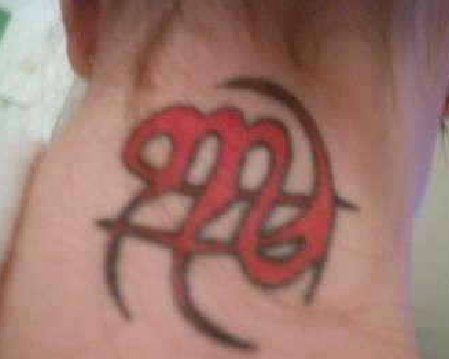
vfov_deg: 34.9
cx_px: 250
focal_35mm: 43
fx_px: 572
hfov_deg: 42.8
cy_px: 160
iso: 360
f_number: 4.5
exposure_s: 1/8
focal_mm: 5.9
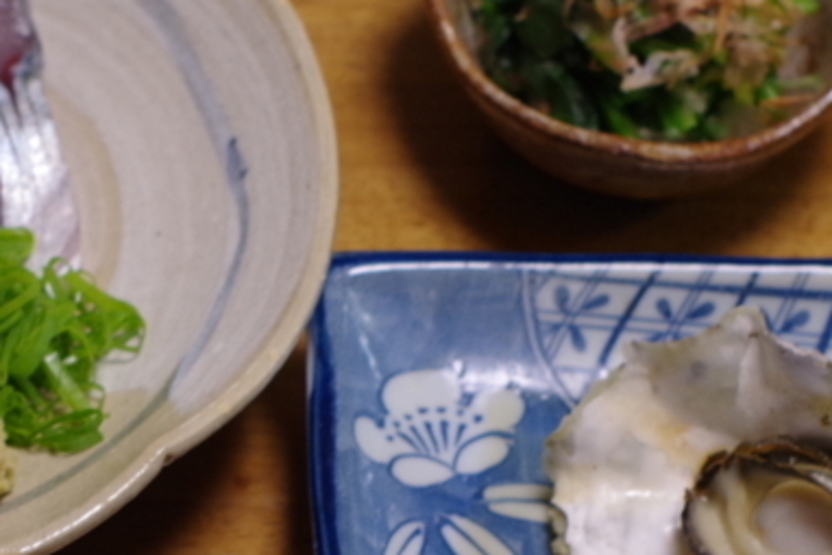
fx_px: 4647
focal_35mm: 201
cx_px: 139
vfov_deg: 6.8
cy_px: 563
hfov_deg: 10.2
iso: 500
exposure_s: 1/30
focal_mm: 50
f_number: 4.5
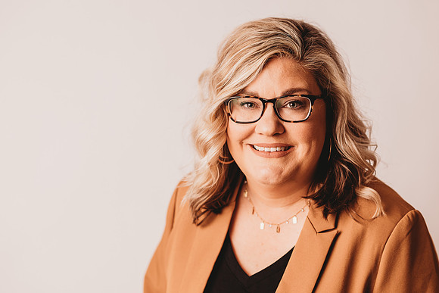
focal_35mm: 96
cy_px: 146
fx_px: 1166
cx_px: 220
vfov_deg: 14.3
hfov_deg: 21.3
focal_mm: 85
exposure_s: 1/160
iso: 100
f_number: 2.5
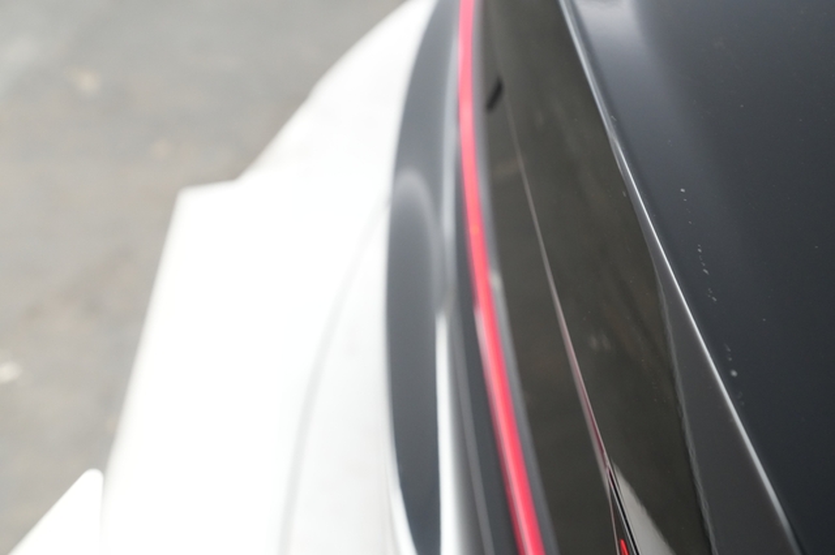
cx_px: 418
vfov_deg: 46.4
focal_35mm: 28
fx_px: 649
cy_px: 278
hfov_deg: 65.5
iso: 4000
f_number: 4.5
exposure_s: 1/100
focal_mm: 28
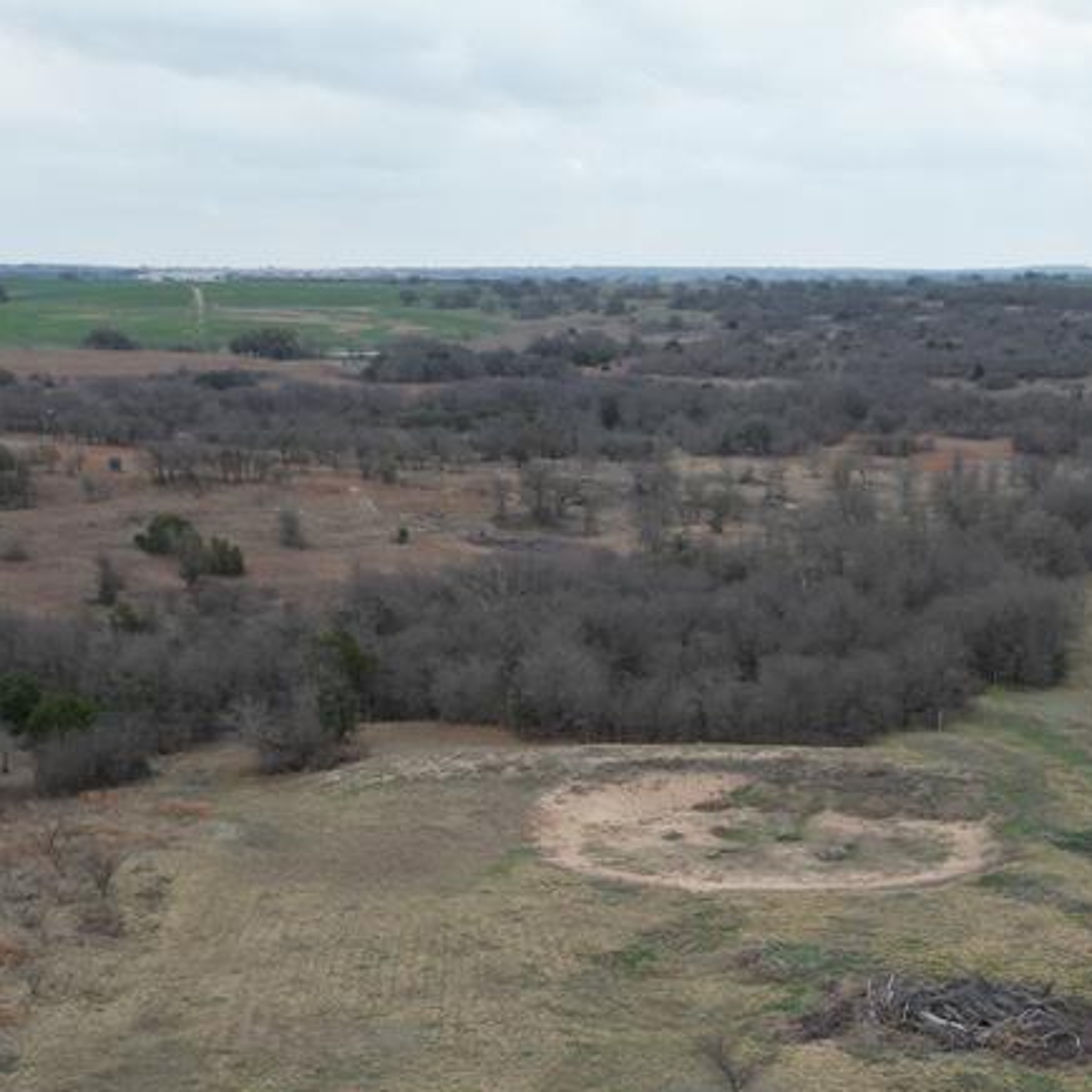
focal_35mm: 50
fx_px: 1785
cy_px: 913
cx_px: 682
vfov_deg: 32.8
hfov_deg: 33.9
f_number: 1.7
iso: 140
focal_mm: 6.72
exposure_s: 1/1000
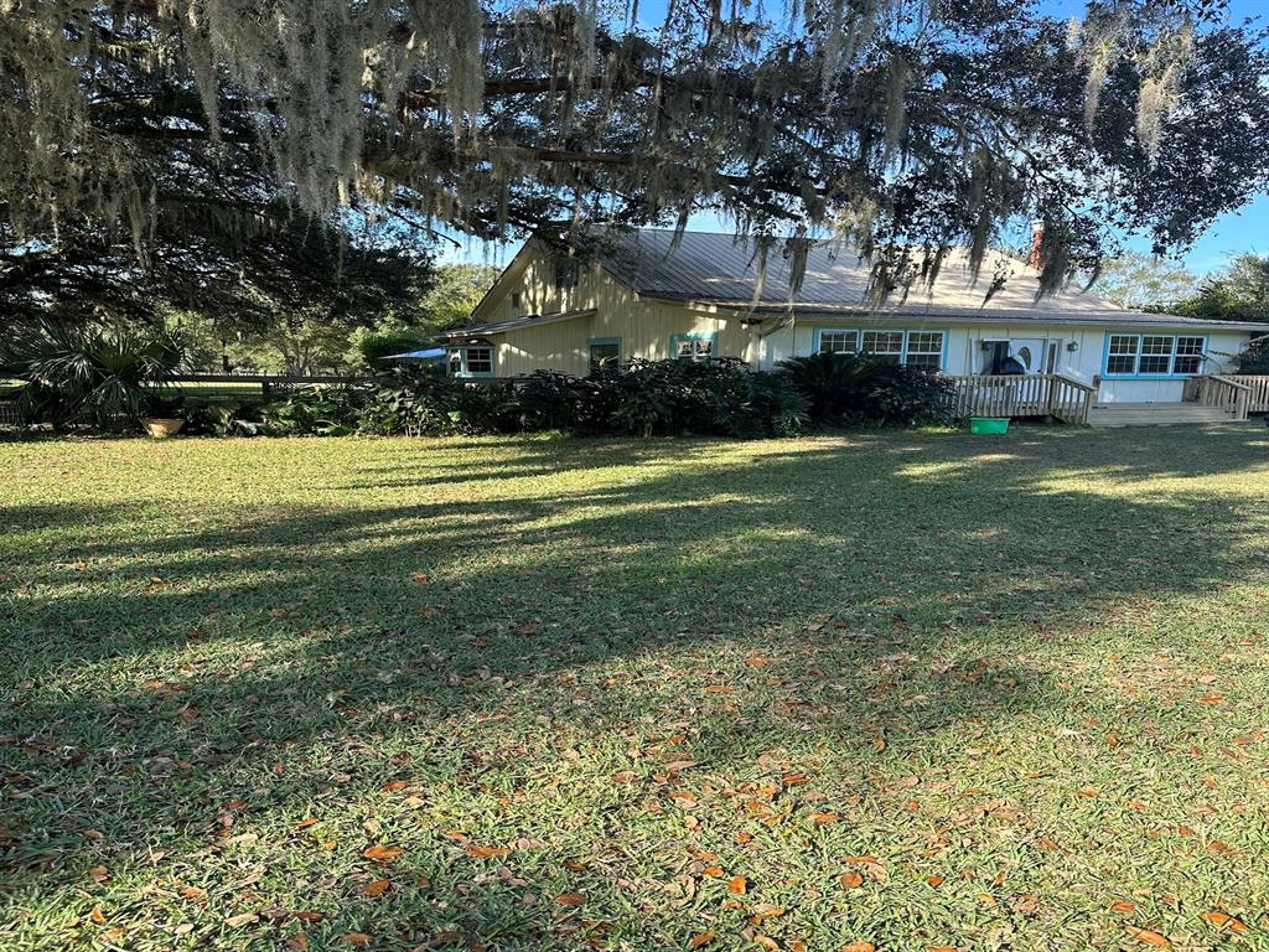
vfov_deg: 56.8
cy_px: 476
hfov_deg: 71.6
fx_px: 880
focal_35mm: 24
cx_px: 634
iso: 80
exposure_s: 1/1095
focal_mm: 6.86
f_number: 1.78
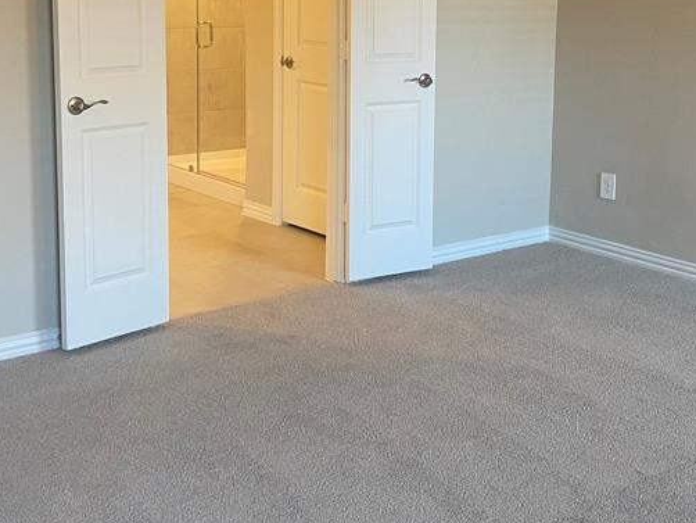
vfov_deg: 27.1
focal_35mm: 53
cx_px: 394
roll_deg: -0.6
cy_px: 117
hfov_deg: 36.1
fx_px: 1066
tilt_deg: -8.4
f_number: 1.8
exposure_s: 1/60
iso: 125
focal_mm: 4.25
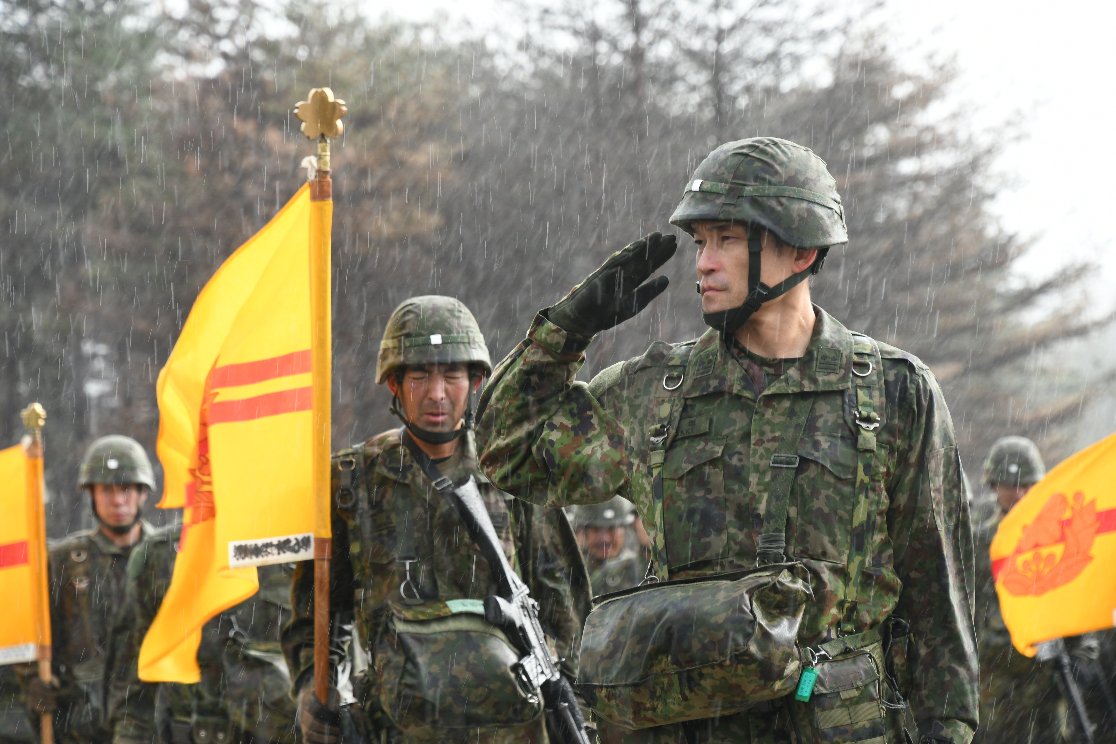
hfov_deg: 11.0
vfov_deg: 7.3
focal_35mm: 187
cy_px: 372
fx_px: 5797
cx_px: 558
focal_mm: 125
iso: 200
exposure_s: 1/160
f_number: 8
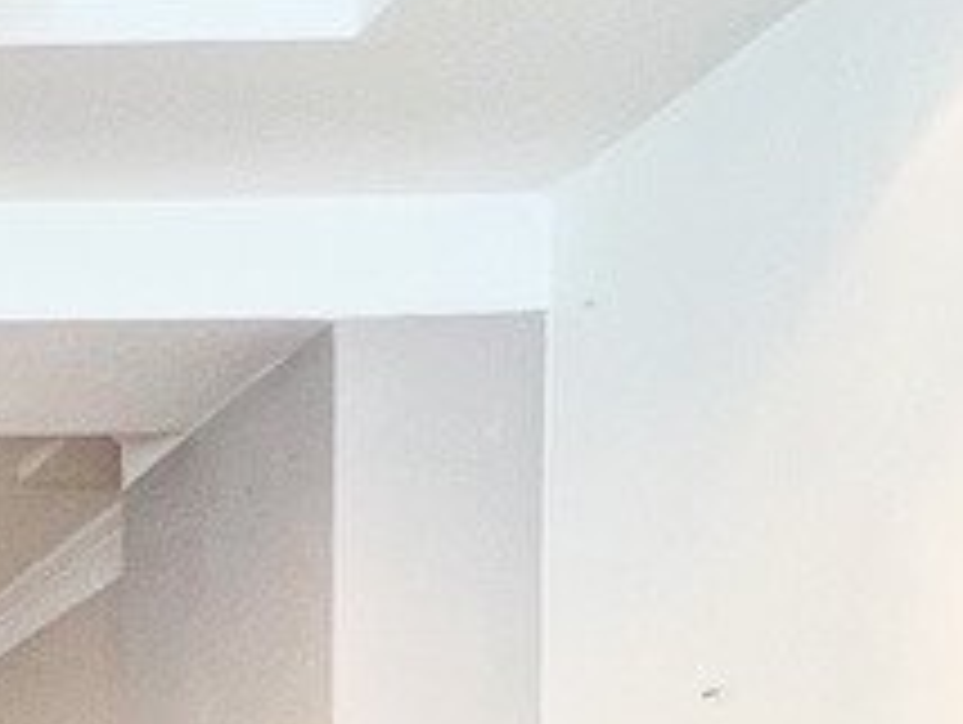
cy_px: 1324
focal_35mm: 91
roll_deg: +0.1
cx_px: -972
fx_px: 2534
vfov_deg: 14.3
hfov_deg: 16.4
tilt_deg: +0.2
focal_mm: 1.57
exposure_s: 1/100
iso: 160
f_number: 1.8
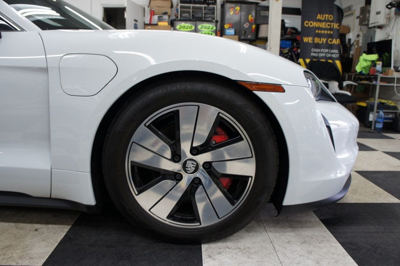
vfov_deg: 47.9
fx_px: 300
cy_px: 133
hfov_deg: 67.4
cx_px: 200
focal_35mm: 27
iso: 250
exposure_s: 1/30
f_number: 3.5
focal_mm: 18
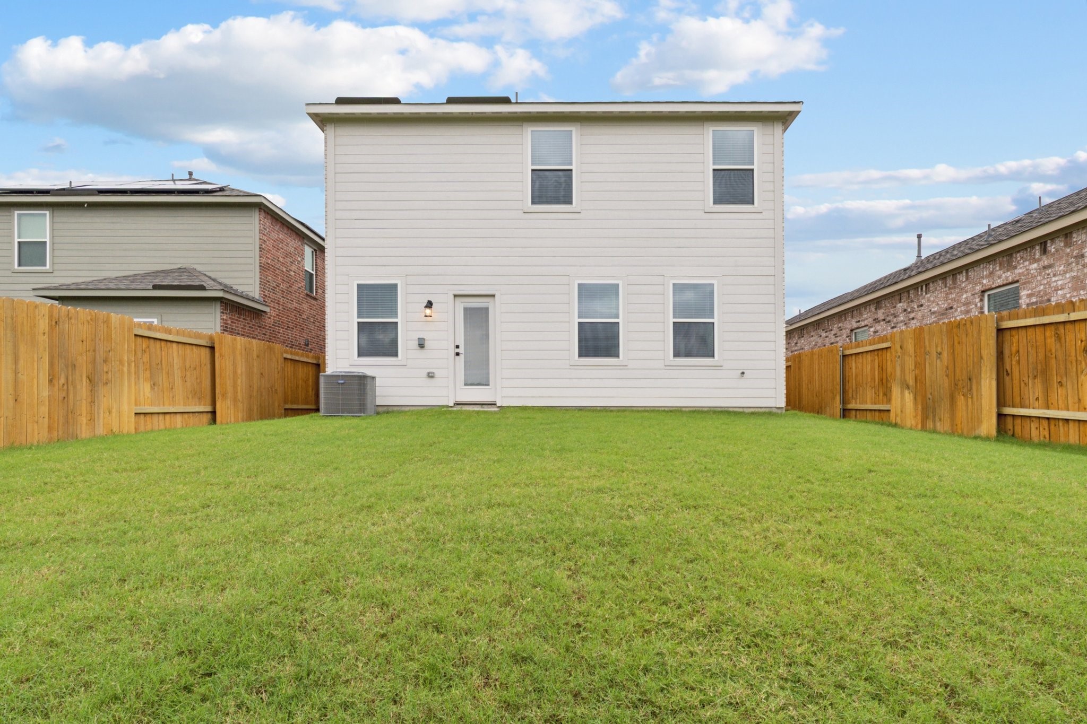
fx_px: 543
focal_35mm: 18
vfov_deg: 67.4
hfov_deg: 90.0
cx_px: 544
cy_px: 362
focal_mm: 12
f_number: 8
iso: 200
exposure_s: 1/80
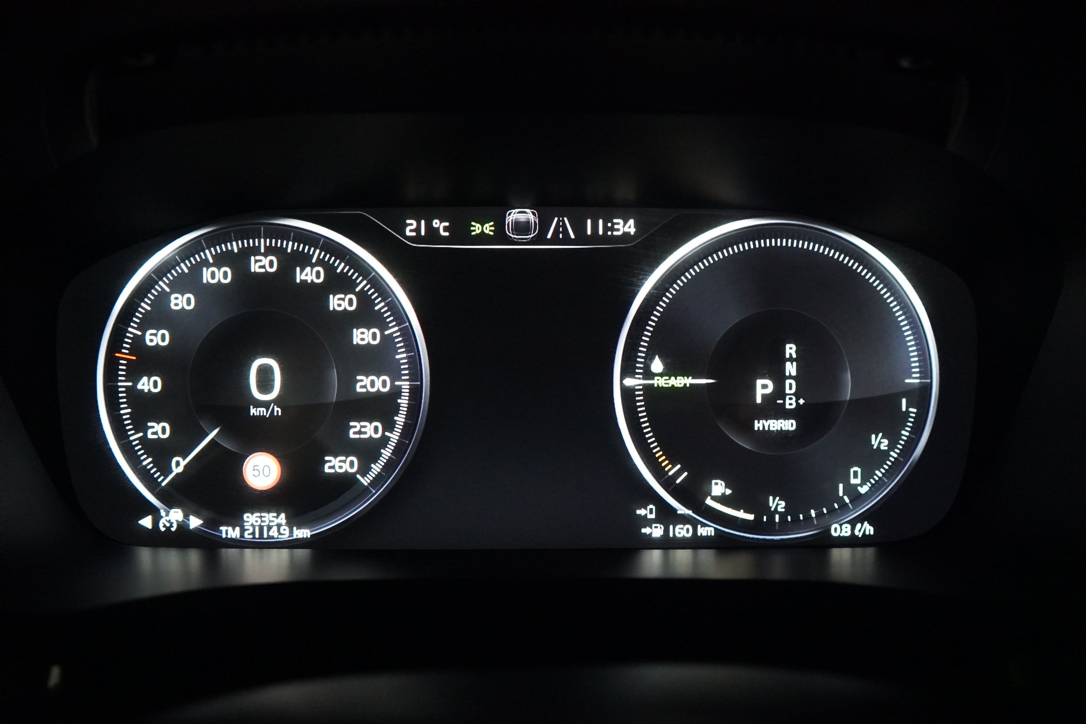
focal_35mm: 42
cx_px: 543
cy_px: 362
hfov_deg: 46.4
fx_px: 1267
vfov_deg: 31.9
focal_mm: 28
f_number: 3.5
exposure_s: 1/50
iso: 12800
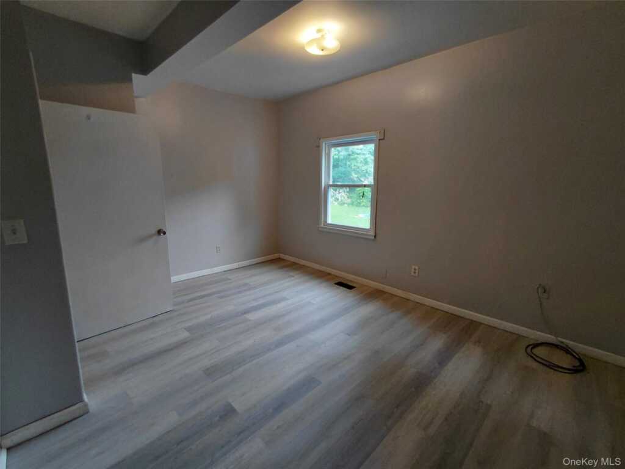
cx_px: 312
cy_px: 234
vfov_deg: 78.1
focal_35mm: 16
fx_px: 289
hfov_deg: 94.5
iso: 100
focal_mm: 1.64
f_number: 2.2
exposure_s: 1/60
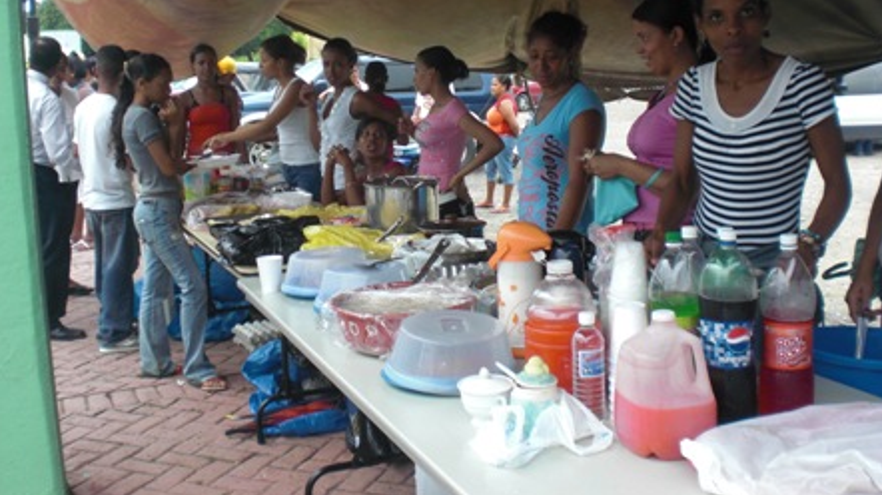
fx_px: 982
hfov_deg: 48.4
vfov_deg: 28.2
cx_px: 441
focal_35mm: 42
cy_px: 174
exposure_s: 1/200
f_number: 3.1
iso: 64
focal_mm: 6.3
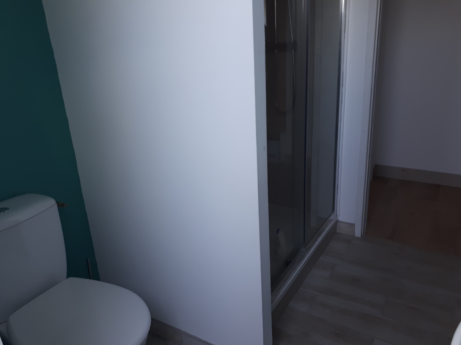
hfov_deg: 65.3
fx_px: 360
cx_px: 230
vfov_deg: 51.4
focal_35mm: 27
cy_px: 172
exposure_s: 1/33
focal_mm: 3.6
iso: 64
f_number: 1.9
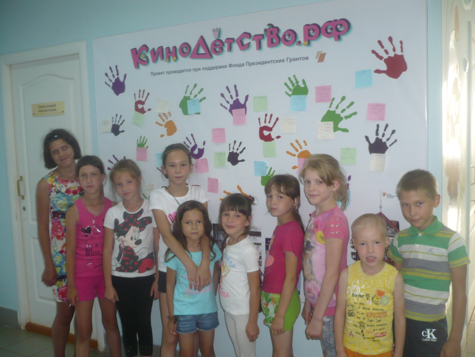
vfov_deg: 40.7
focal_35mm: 35
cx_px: 238
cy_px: 178
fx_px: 480
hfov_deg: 52.6
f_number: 2.8
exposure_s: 1/30
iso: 200
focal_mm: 5.8
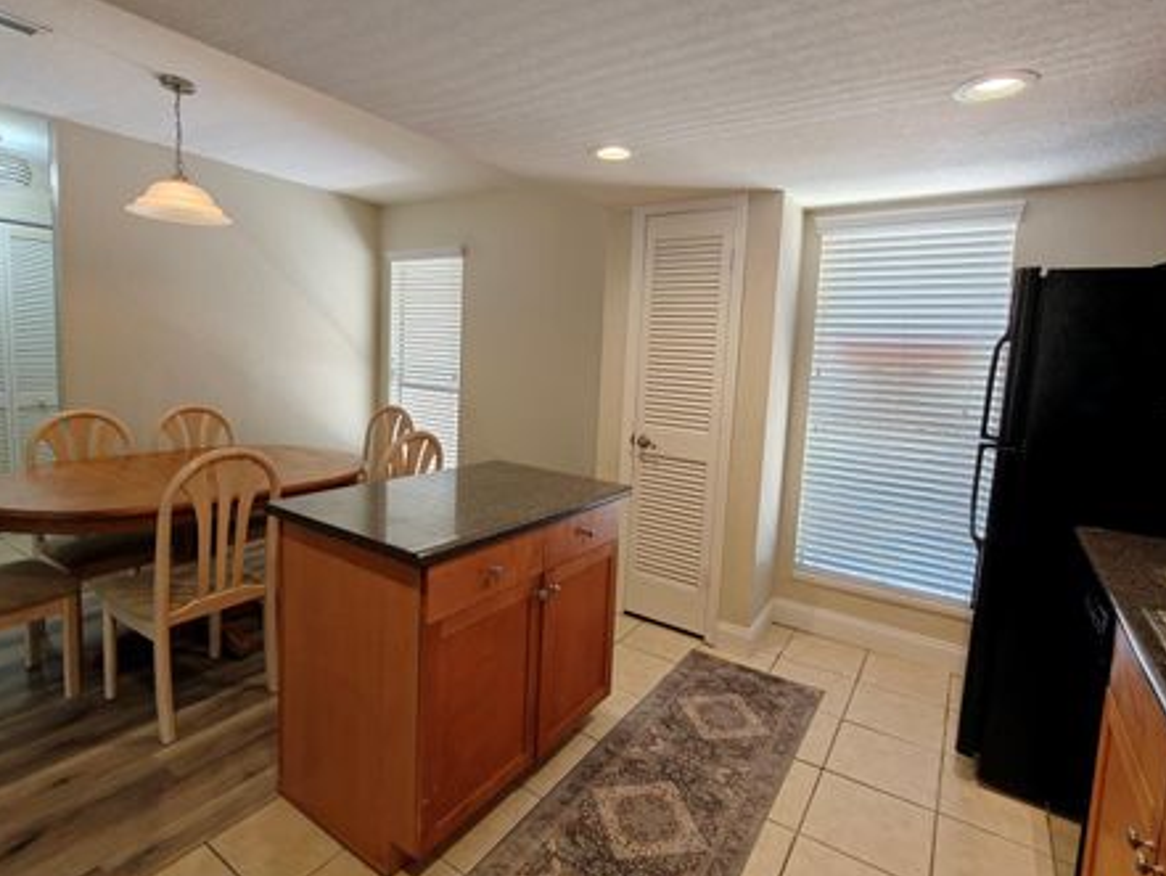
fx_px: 573
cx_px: 587
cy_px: 406
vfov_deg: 74.6
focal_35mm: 17
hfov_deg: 91.0
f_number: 2
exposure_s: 1/120
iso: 400
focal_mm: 2.3
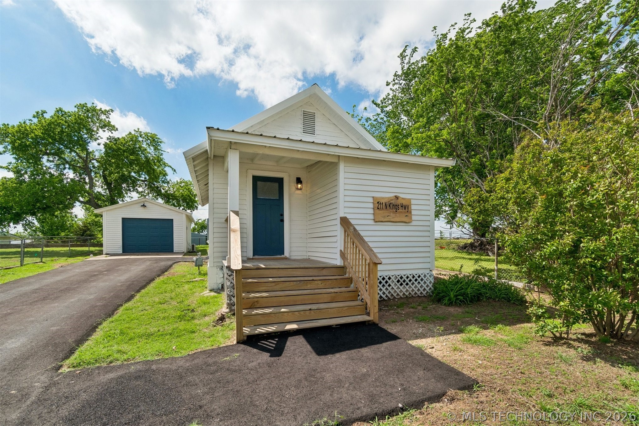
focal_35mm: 15
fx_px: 266
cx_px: 320
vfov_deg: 77.3
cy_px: 213
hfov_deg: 100.4
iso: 100
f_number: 9
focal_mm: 10
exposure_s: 1/500
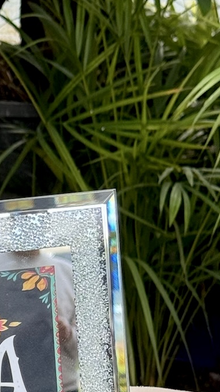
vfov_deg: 13.6
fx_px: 1640
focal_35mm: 158
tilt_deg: -19.3
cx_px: -141
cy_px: 265
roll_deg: +2.3
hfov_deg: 7.5
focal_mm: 6.76
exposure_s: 1/321
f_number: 1.78
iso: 64
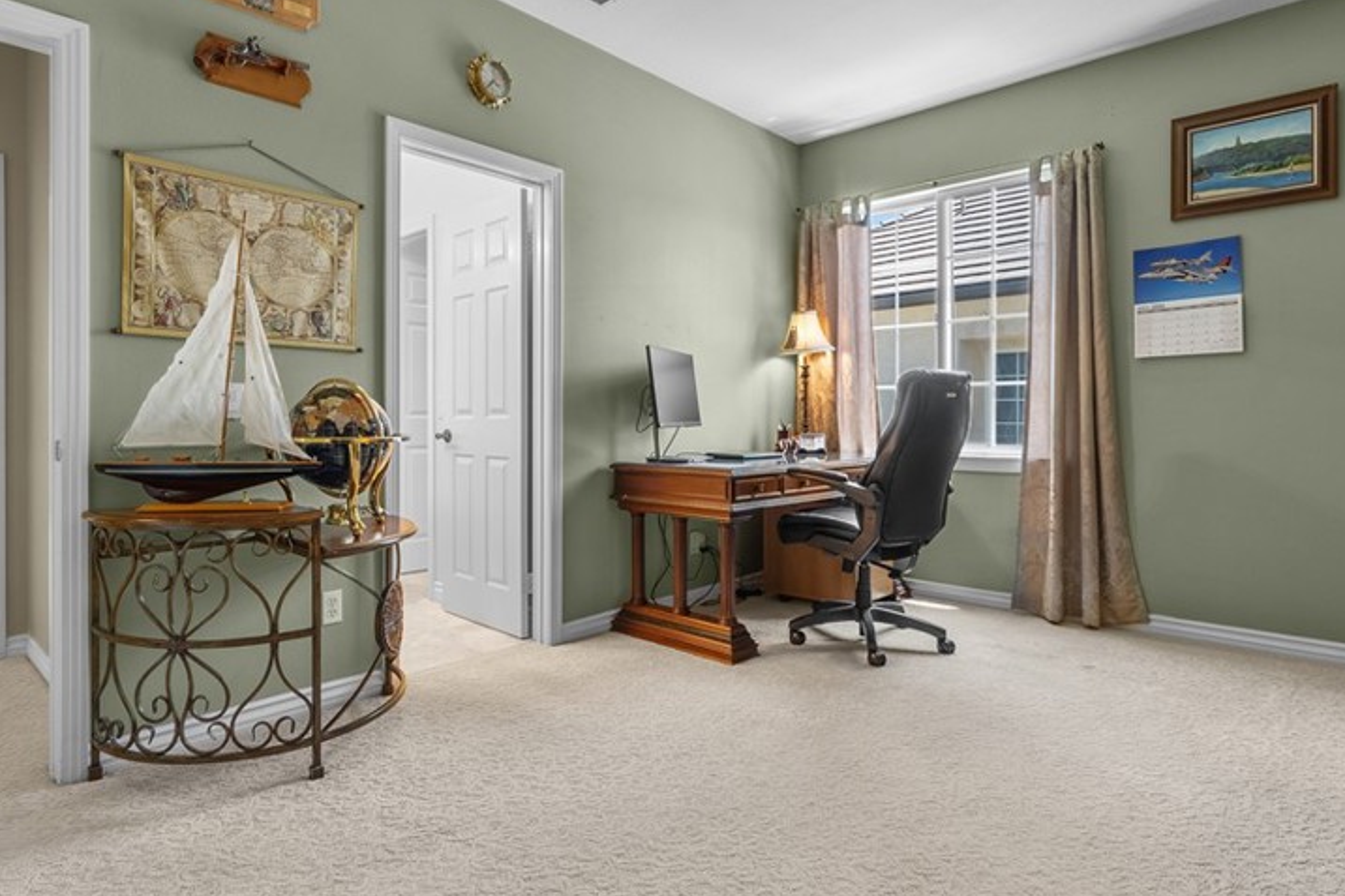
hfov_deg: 83.9
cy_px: 411
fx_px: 747
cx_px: 645
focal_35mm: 20
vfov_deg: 61.8
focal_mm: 14
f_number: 9
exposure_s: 2.5
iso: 250
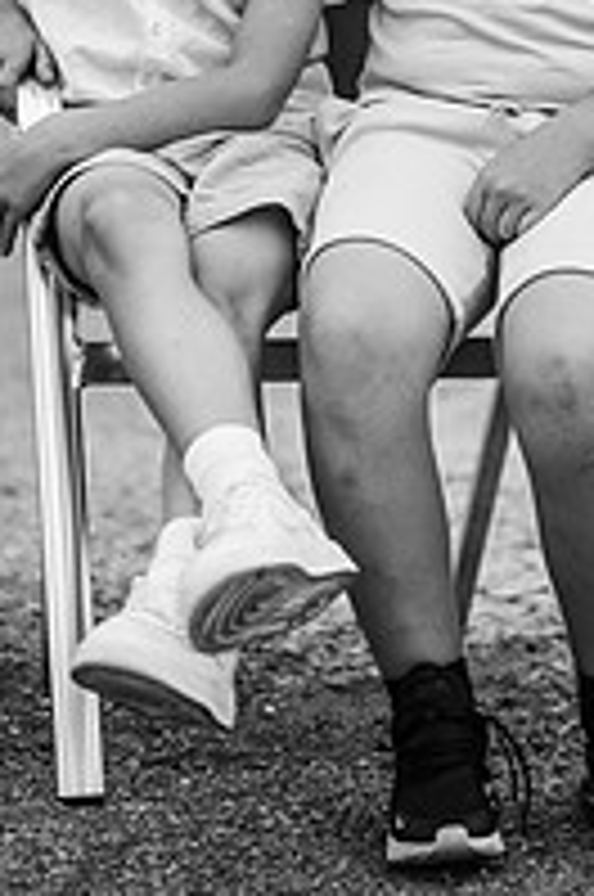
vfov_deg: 10.6
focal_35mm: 192
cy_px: -23
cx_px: 349
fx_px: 4768
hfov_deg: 7.1
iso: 320
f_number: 1.8
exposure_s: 1/200
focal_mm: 85
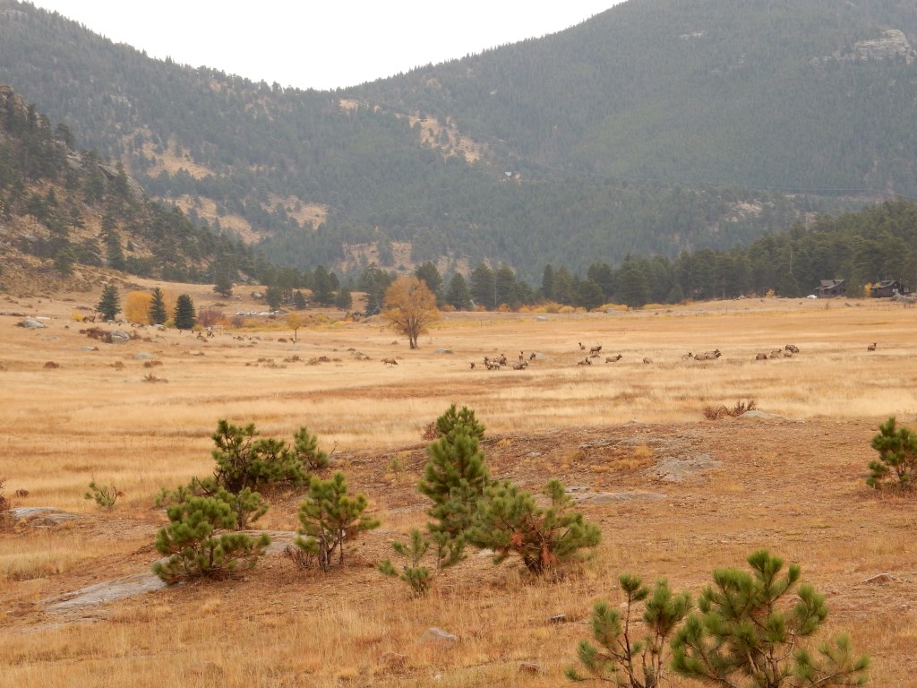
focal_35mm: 139
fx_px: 3682
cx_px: 458
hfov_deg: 14.2
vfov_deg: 10.7
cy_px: 344
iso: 125
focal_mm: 24.7
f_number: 6
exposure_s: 1/80
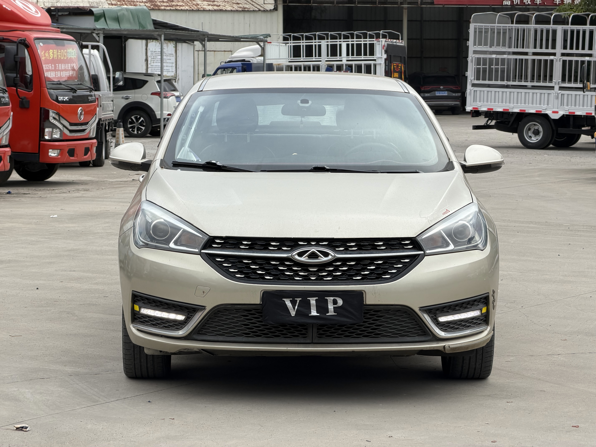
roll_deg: -0.4
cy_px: 224
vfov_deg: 14.8
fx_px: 1722
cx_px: 298
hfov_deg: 19.6
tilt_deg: -4.8
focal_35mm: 100
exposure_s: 1/631
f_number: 2.8
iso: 40
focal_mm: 16.89
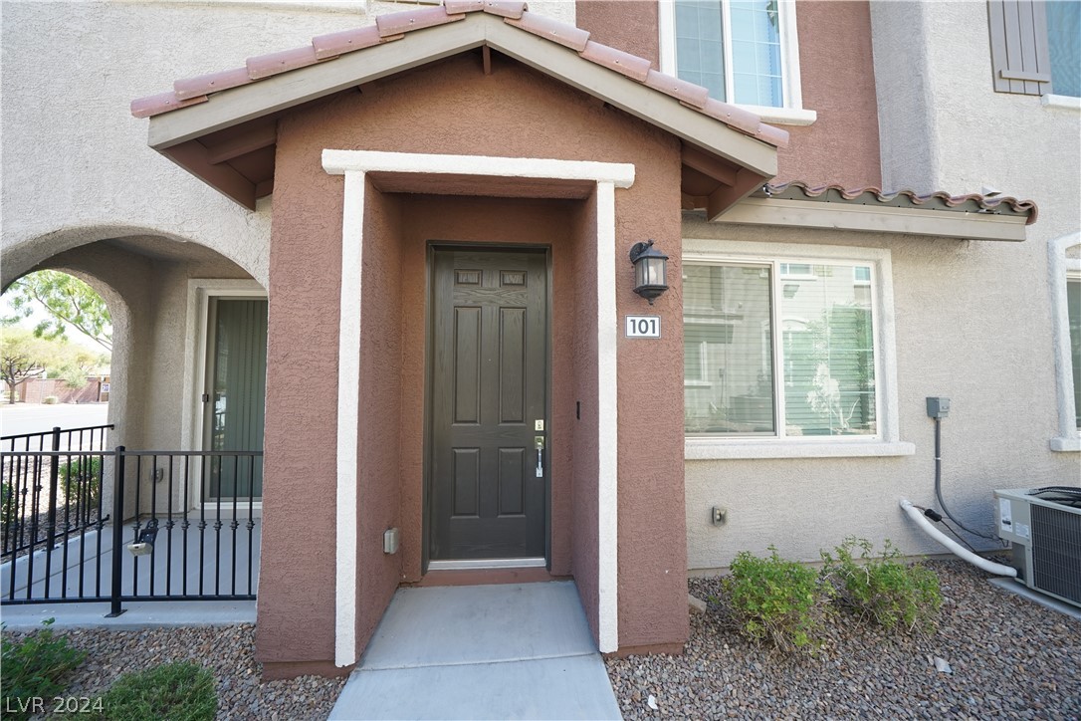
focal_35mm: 12
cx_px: 540
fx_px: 360
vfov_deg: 90.0
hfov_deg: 112.6
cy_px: 360
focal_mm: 12
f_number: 7.1
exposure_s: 1/125
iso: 400
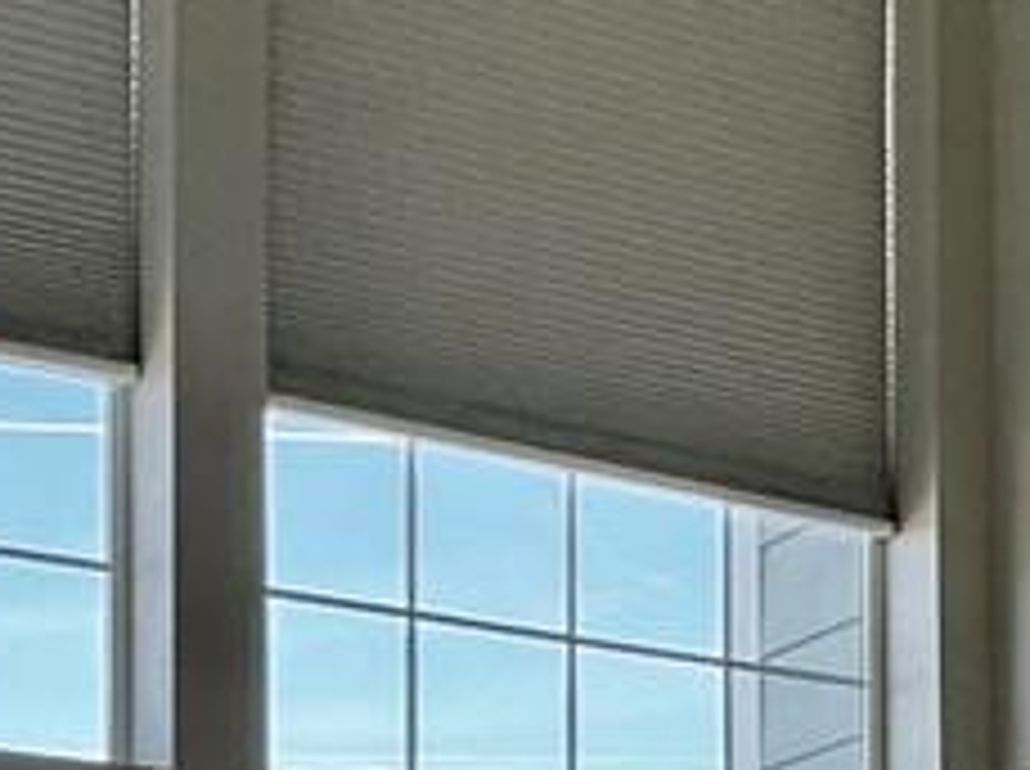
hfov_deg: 20.0
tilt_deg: +0.7
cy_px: 1337
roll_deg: -0.3
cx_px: 729
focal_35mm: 98
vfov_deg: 13.6
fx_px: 2911
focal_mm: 2.22
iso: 40
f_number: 2.2
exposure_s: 1/150
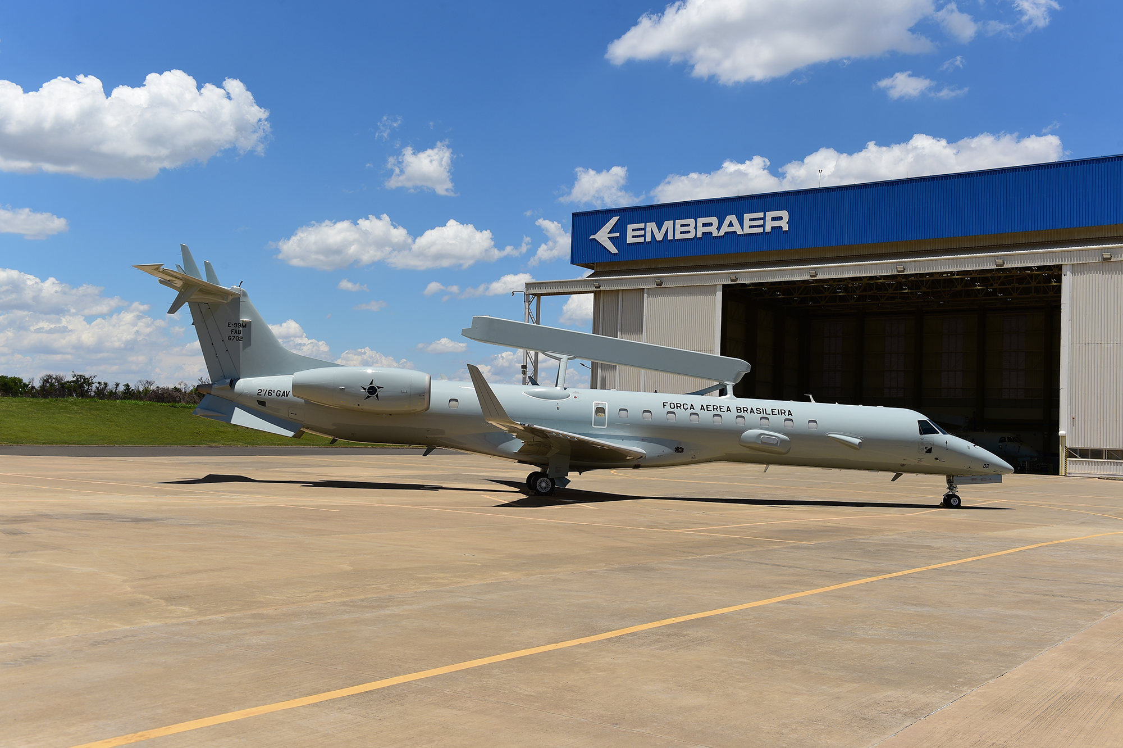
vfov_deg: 36.8
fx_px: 1122
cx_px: 562
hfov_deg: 53.2
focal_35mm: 36
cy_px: 374
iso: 100
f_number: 8
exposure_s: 1/400
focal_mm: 36
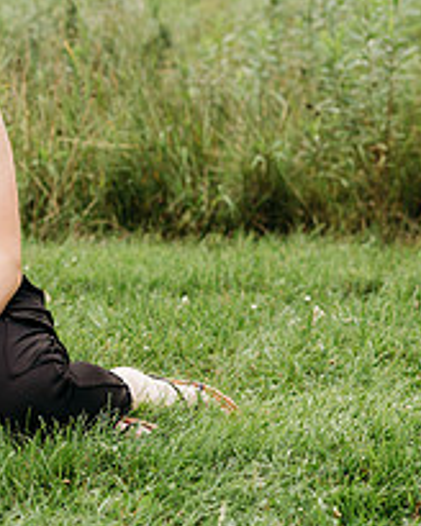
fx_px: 2399
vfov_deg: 12.5
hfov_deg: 9.6
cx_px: -288
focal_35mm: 154
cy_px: 144
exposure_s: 1/250
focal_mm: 58
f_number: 2.8
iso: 400
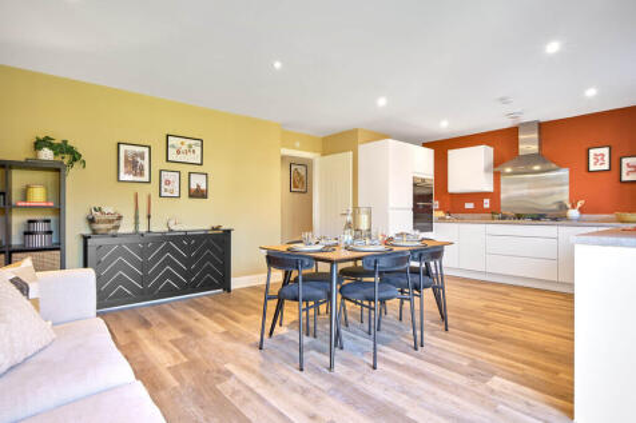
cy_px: 212
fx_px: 318
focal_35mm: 18
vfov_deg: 67.3
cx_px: 318
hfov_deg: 90.0
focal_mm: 18
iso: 100
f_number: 10
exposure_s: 1/1.59
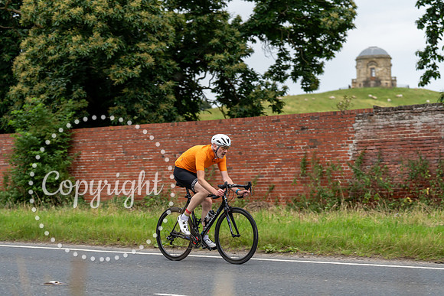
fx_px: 962
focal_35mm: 78
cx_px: 222
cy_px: 148
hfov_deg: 26.0
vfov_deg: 17.5
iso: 1000
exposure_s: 1/640
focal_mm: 78
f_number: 3.2
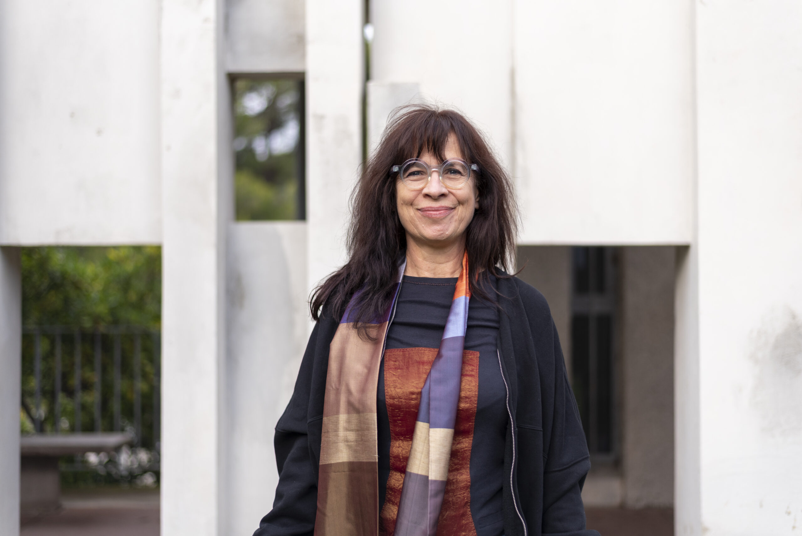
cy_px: 268
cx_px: 401
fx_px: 1114
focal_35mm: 50
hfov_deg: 39.6
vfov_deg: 27.0
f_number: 1.8
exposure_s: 1/2500
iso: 200
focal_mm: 50
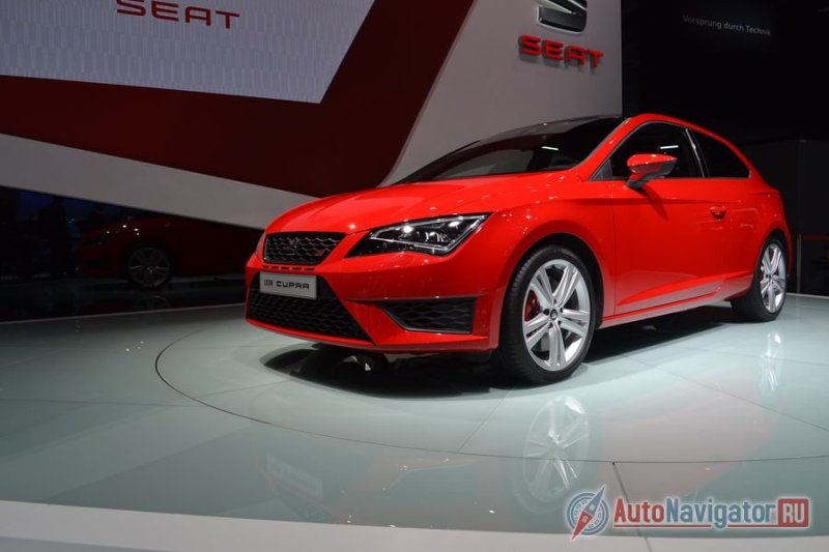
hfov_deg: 67.4
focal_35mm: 27
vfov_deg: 47.9
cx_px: 414
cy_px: 276
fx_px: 622
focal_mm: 18
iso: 100
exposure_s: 1/125
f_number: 5.6
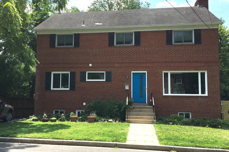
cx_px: 101
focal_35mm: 39
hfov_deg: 49.4
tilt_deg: +6.5
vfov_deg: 34.2
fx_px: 248
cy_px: 77
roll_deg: -1.2
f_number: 2.2
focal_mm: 4.15
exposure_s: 1/1115
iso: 25
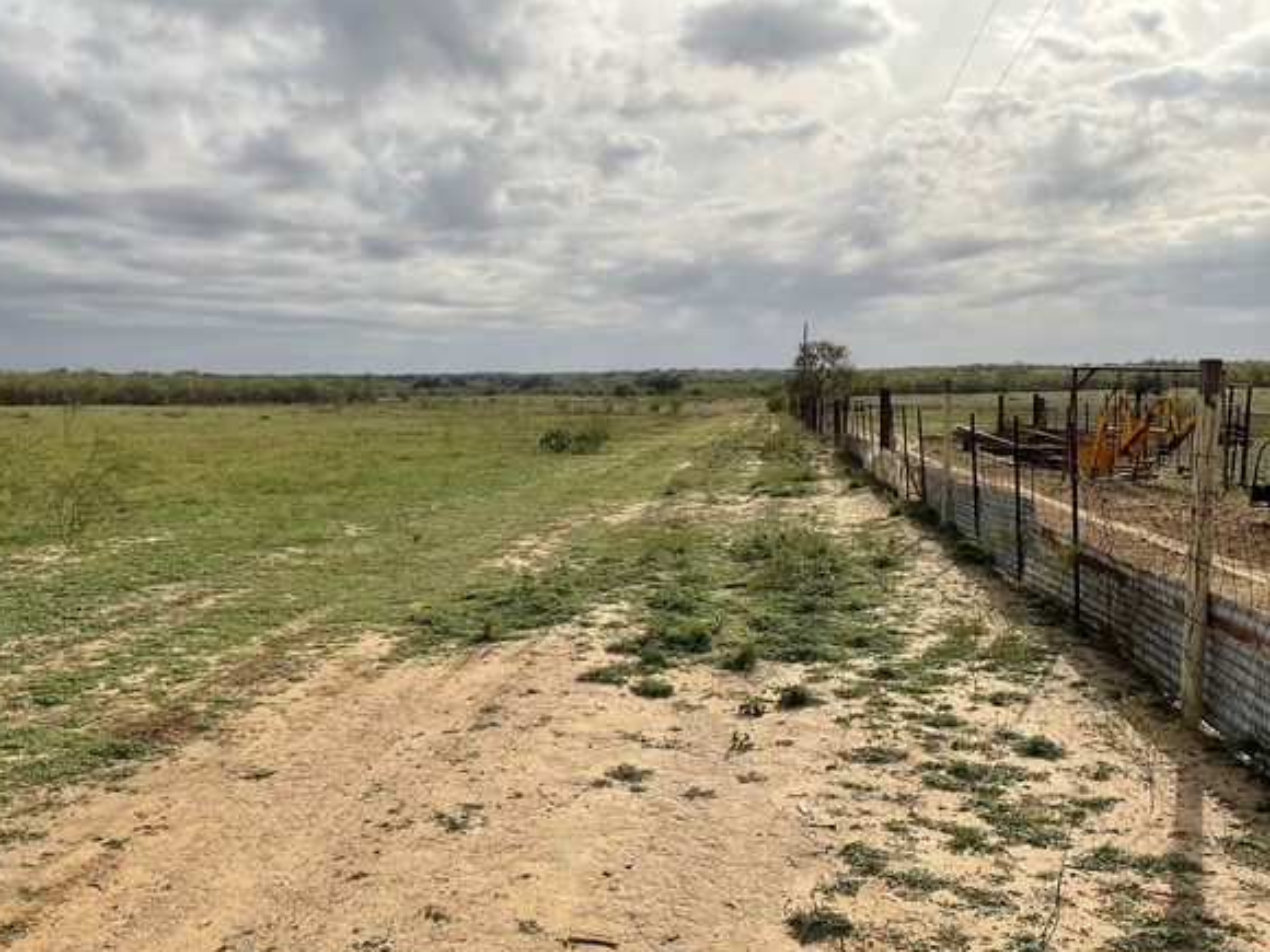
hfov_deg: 56.7
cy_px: 521
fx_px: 1174
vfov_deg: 44.1
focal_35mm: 32
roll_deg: +0.9
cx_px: 572
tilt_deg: -8.2
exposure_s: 1/3534
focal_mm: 3
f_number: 1.8
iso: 16
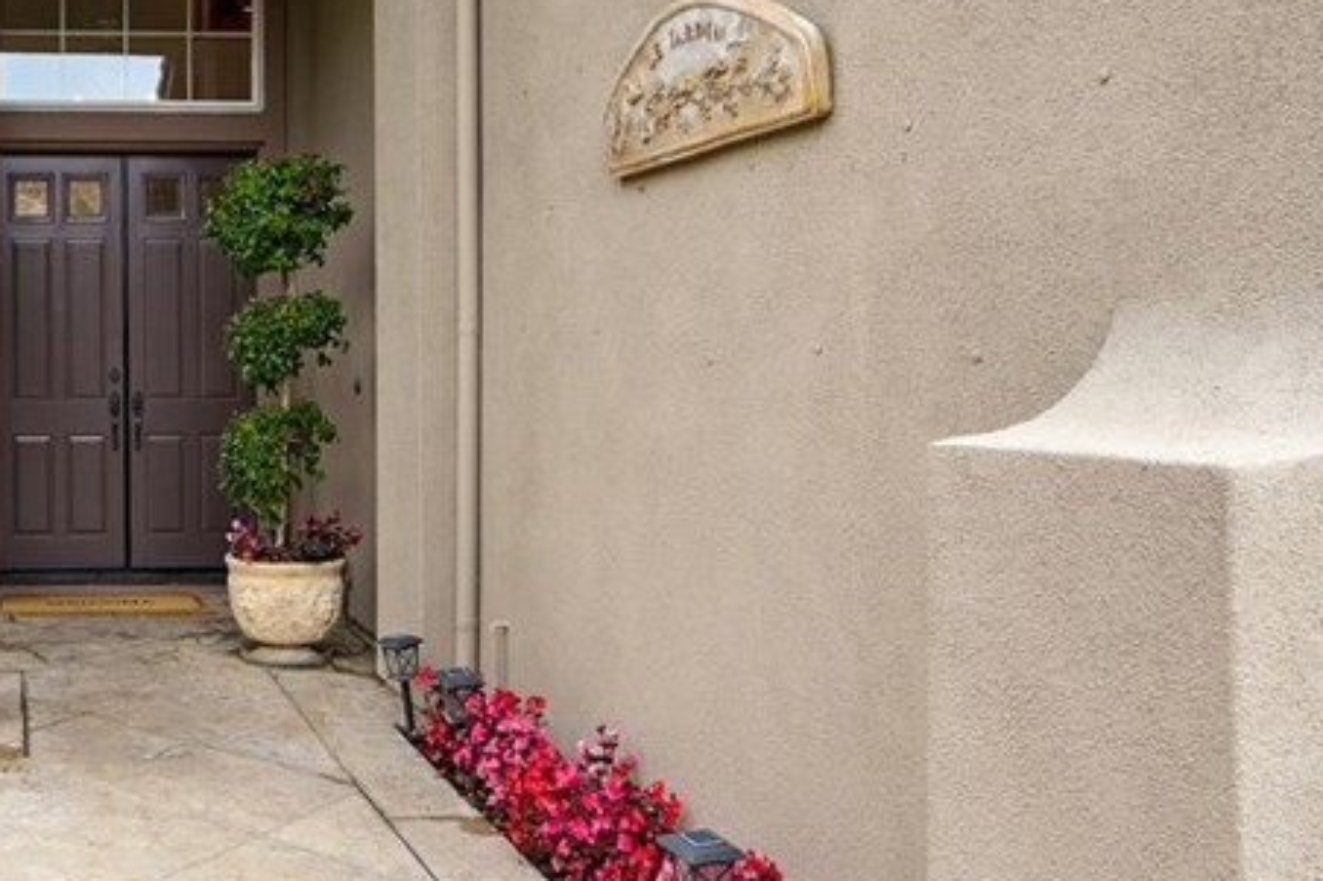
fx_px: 1249
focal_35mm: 34
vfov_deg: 38.6
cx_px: 38
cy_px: 326
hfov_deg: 47.6
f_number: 8
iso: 400
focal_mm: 15
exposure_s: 1/100
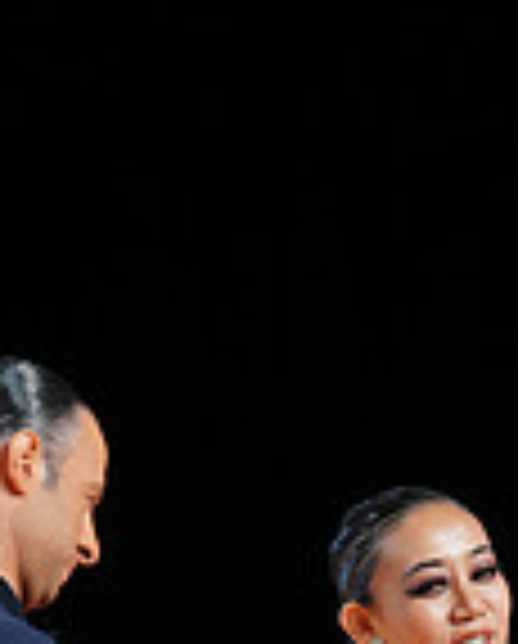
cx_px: 304
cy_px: 1036
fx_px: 11481
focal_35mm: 601
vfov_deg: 3.2
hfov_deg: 2.6
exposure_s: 1/400
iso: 640
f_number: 2.8
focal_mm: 158
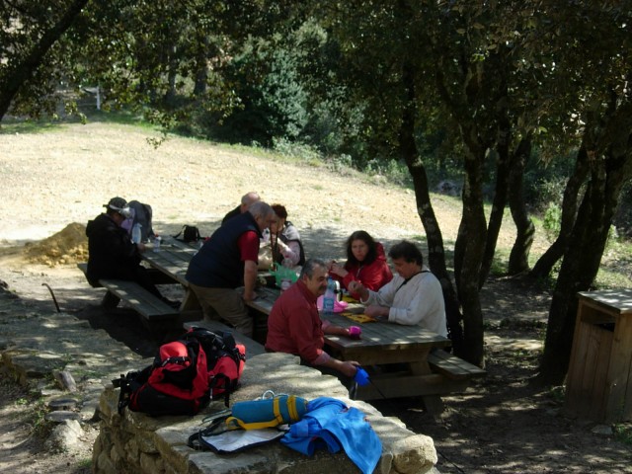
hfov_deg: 27.0
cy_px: 237
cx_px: 316
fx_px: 1315
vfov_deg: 20.4
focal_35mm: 72
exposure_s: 1/256
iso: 64
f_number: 3.7
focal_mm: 14.9
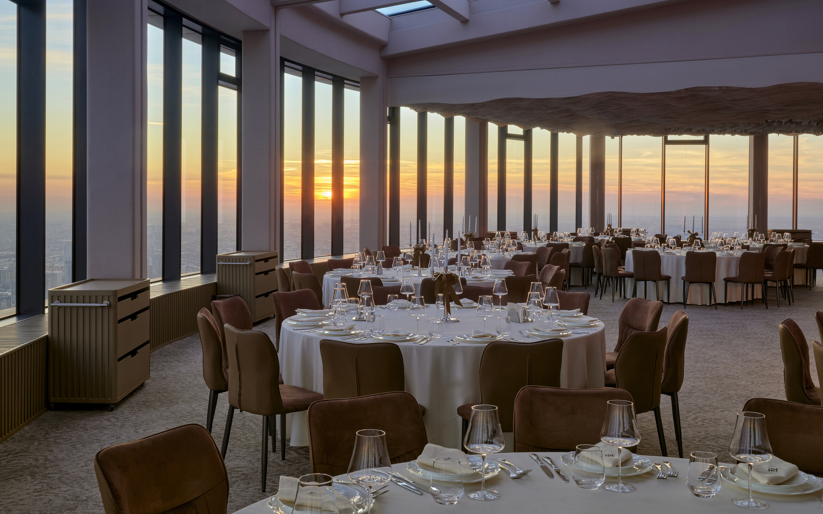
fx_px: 875
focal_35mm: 39
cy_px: 210
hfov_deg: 50.4
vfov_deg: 32.7
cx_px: 408
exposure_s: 1.3
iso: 250
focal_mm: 45.7
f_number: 22
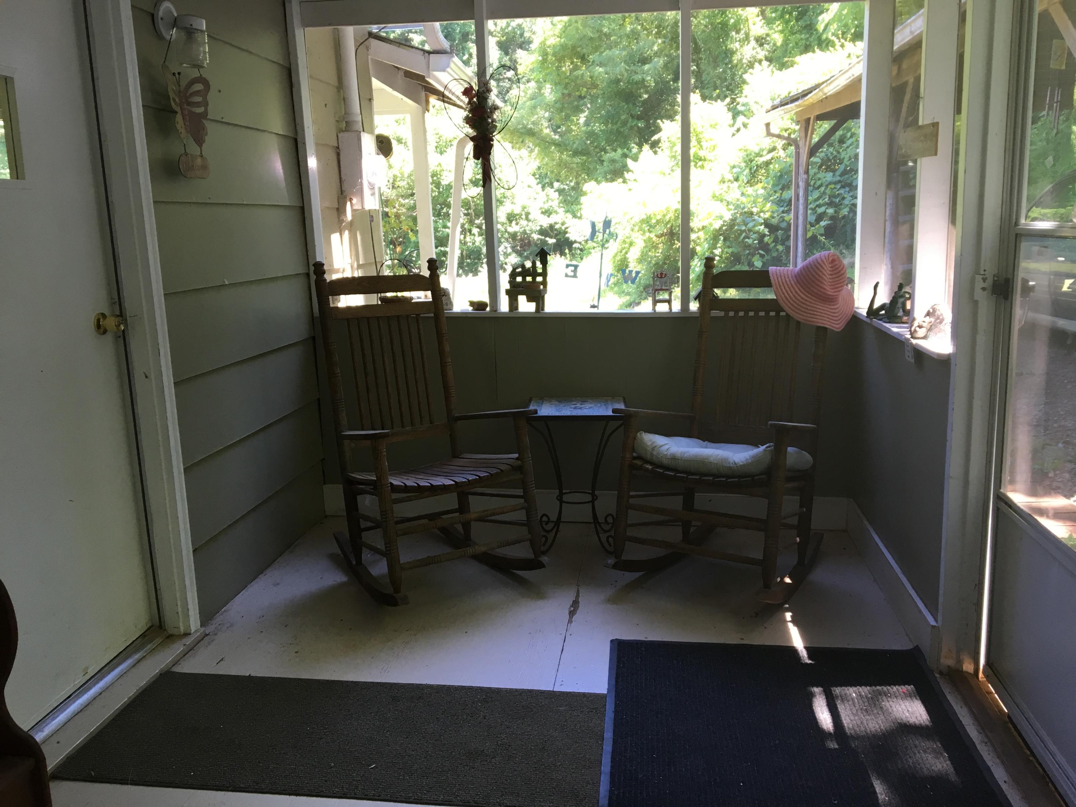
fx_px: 901
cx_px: 538
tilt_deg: -11.6
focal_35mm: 29
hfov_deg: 61.7
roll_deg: +2.4
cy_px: 404
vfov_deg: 48.2
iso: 32
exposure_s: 1/30
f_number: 2.2
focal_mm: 4.15
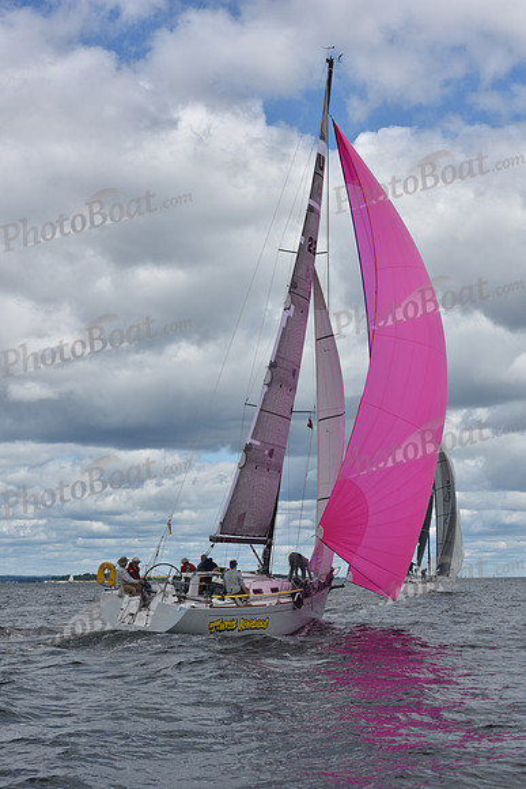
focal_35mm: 70
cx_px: 263
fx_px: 1533
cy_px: 394
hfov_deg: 19.5
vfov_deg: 28.8
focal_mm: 70
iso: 250
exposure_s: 1/800
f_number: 10
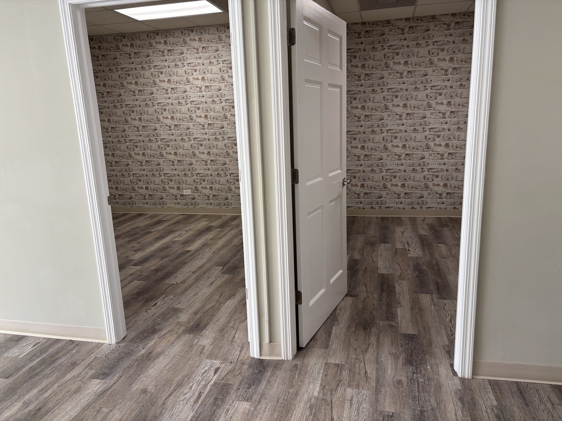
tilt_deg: -11.3
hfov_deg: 67.3
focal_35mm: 26
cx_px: 281
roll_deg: +2.7
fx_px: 422
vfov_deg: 53.1
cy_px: 210
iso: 64
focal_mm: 5.96
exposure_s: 1/120
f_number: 1.6
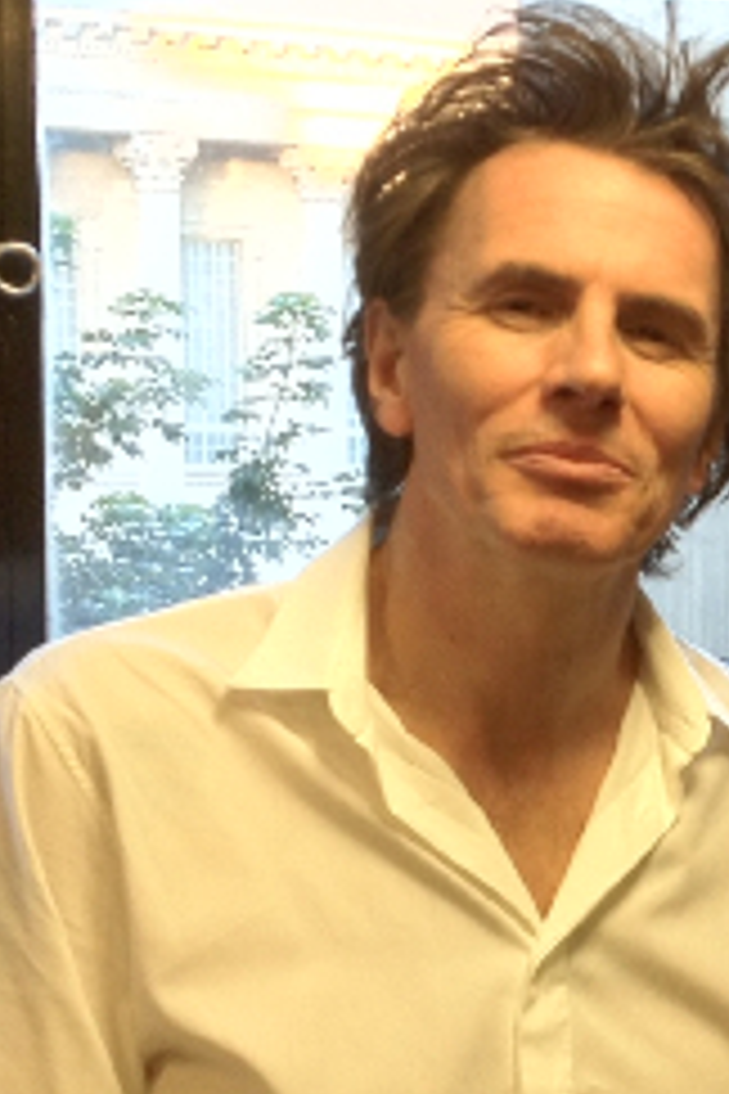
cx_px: 940
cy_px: 716
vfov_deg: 18.9
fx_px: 3280
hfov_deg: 12.3
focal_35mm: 108
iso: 100
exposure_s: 1/20
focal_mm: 4.28
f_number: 2.4
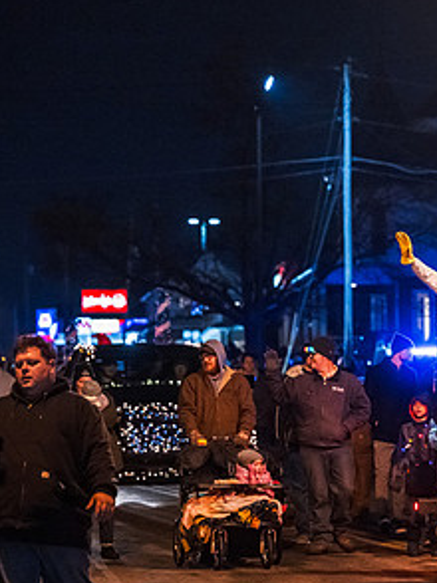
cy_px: 360
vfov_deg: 9.5
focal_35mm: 209
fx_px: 3523
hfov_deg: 7.1
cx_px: 465
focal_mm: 110
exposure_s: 1/250
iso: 6400
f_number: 3.5
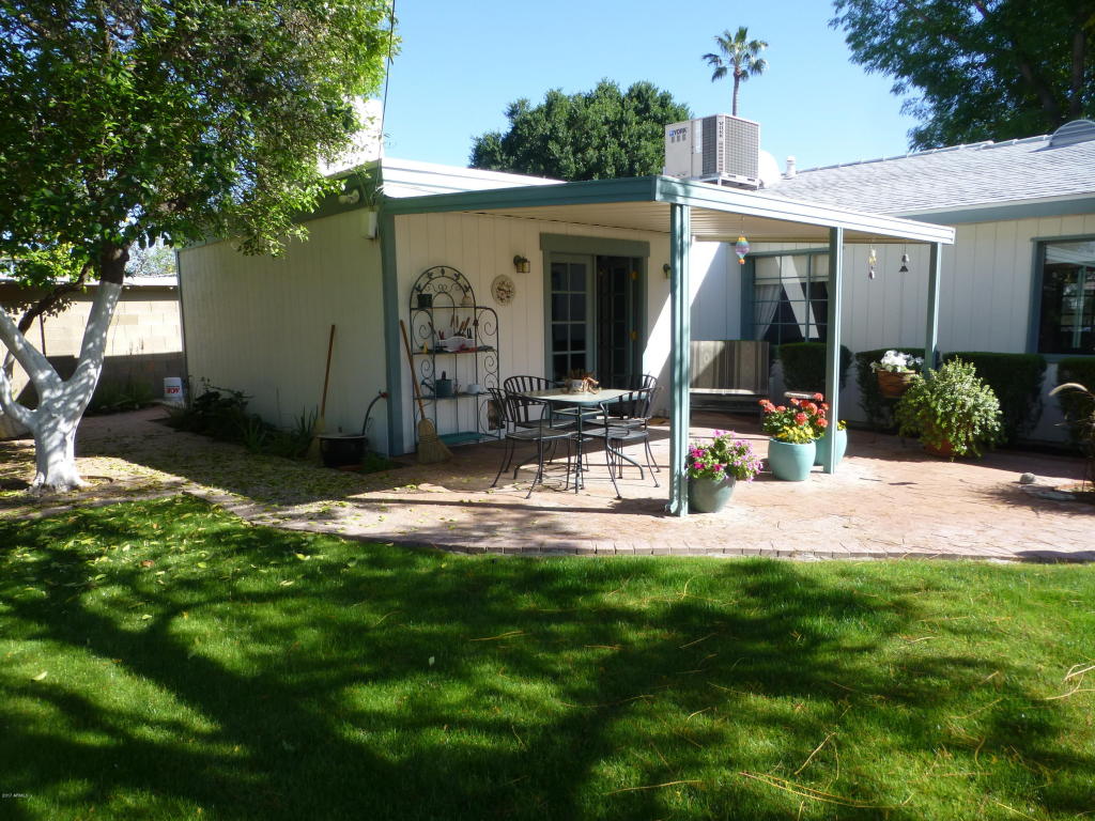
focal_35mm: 24
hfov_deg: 71.6
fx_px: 759
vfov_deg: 56.8
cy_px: 410
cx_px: 548
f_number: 4
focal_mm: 4.3
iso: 100
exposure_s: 1/320
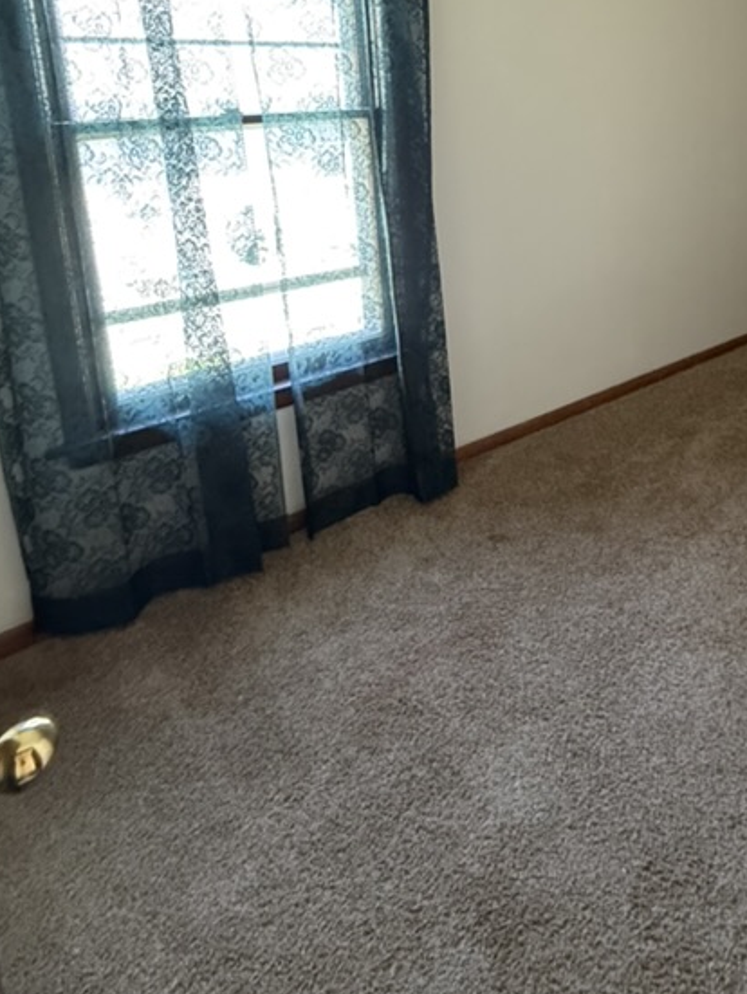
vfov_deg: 62.2
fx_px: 747
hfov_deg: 47.8
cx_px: 668
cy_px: 213
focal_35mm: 26
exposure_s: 1/60
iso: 640
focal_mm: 2.22
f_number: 2.2
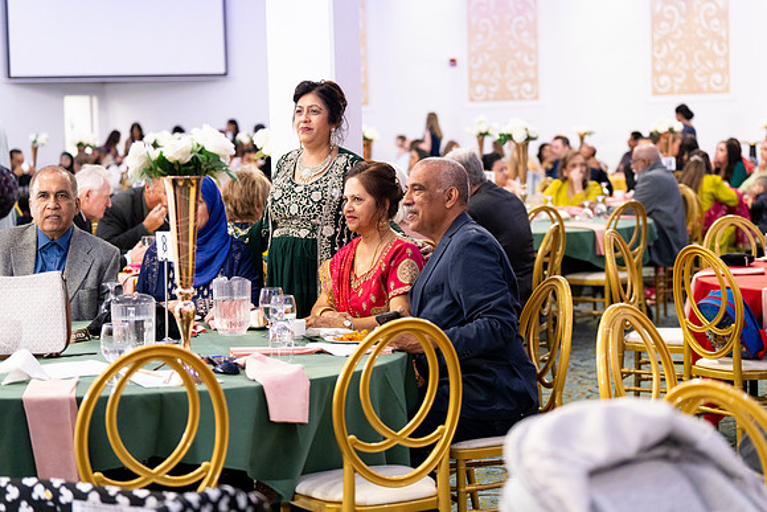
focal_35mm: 75
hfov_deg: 27.1
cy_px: 257
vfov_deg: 18.3
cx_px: 398
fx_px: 1590
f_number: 2.8
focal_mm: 70
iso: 4000
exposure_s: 1/200
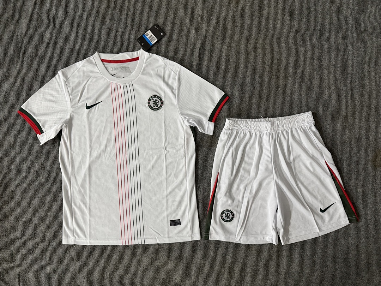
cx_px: 190
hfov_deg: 71.6
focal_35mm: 24
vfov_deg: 56.8
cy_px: 143
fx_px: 264
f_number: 1.78
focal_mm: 6.76
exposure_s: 1/60
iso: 400
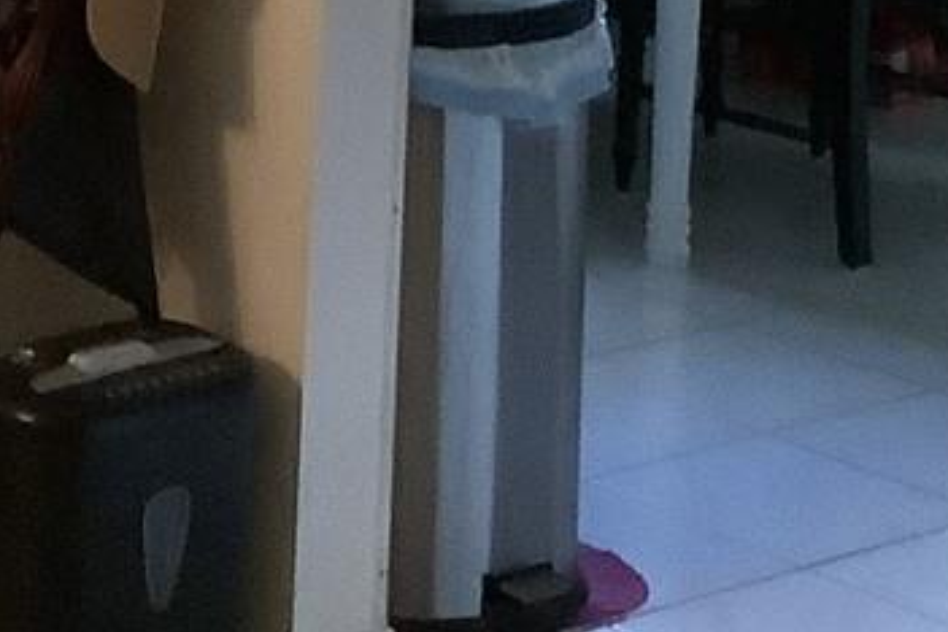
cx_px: -394
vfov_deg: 9.1
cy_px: -338
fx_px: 3871
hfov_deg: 13.3
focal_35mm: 147
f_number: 2.4
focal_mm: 3.3
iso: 400
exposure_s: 1/40
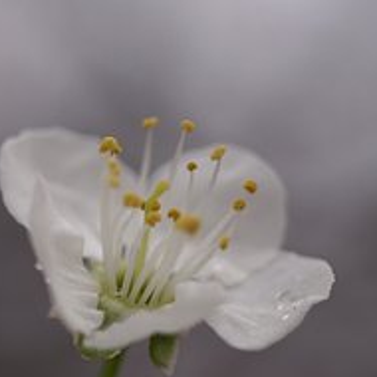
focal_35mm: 172
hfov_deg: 10.0
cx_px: -46
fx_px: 2119
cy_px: 290
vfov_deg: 10.1
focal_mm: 50
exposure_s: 1/640
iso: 200
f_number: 2.8
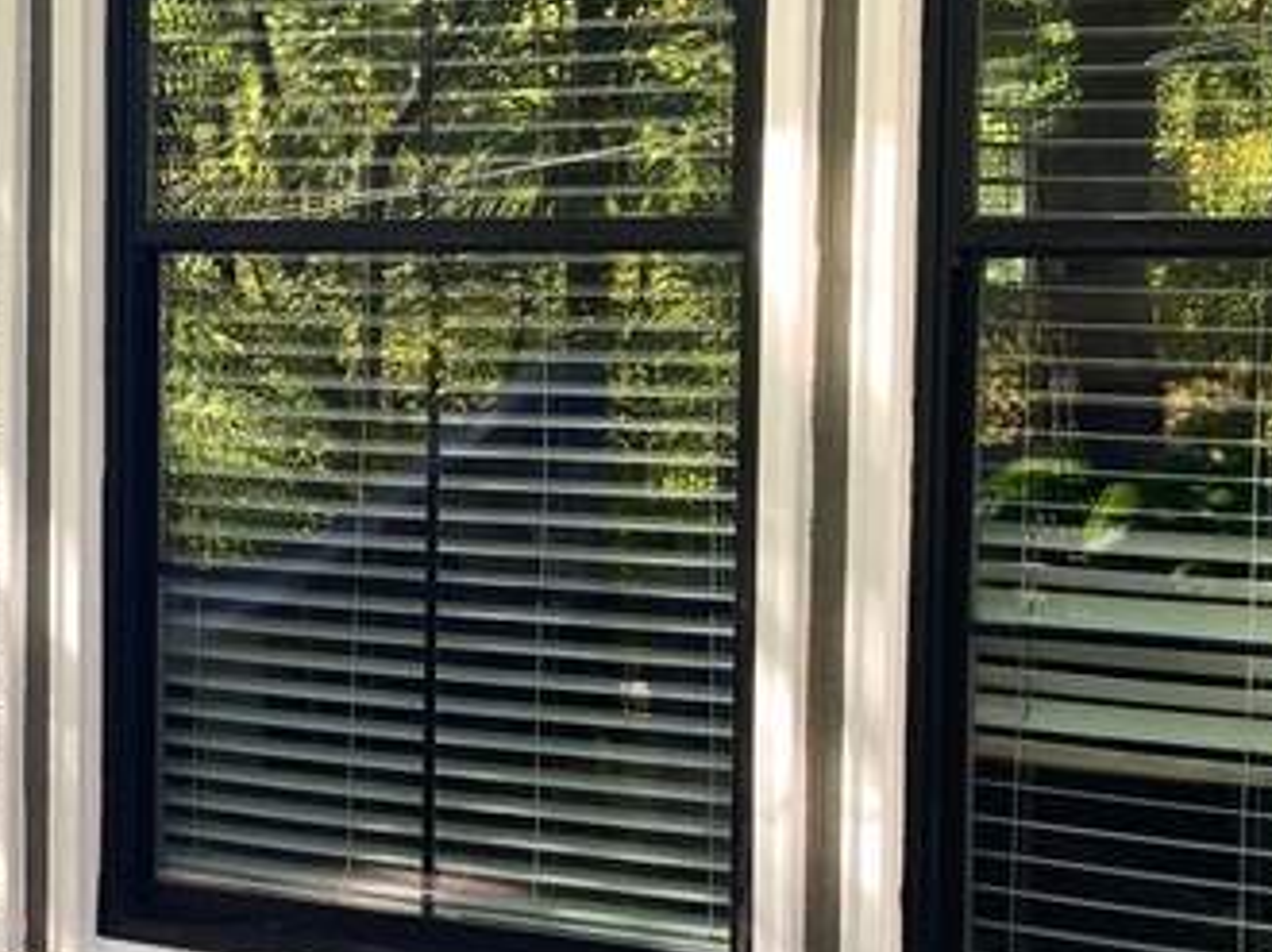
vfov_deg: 16.4
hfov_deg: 21.4
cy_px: 478
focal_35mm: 90
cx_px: 158
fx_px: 3305
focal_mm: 3
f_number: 1.8
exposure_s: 1/122
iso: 40
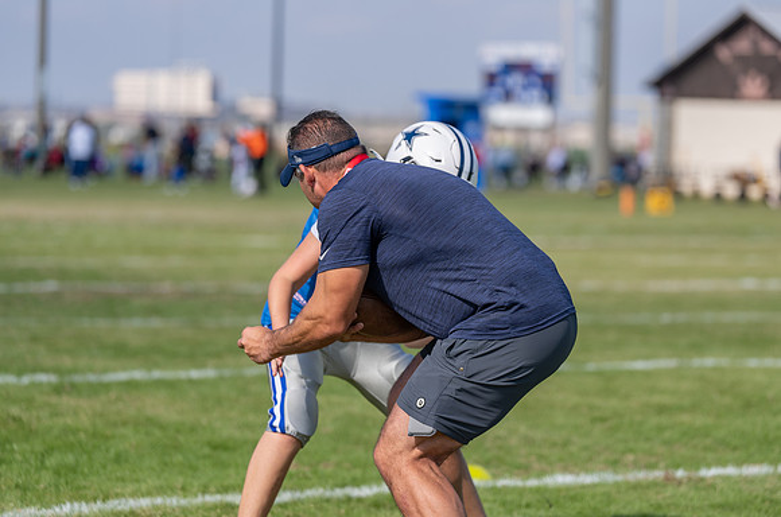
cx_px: 429
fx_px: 3073
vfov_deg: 9.6
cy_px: 231
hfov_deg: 14.5
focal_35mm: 142
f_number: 2.8
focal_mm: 129
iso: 100
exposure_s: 1/2000
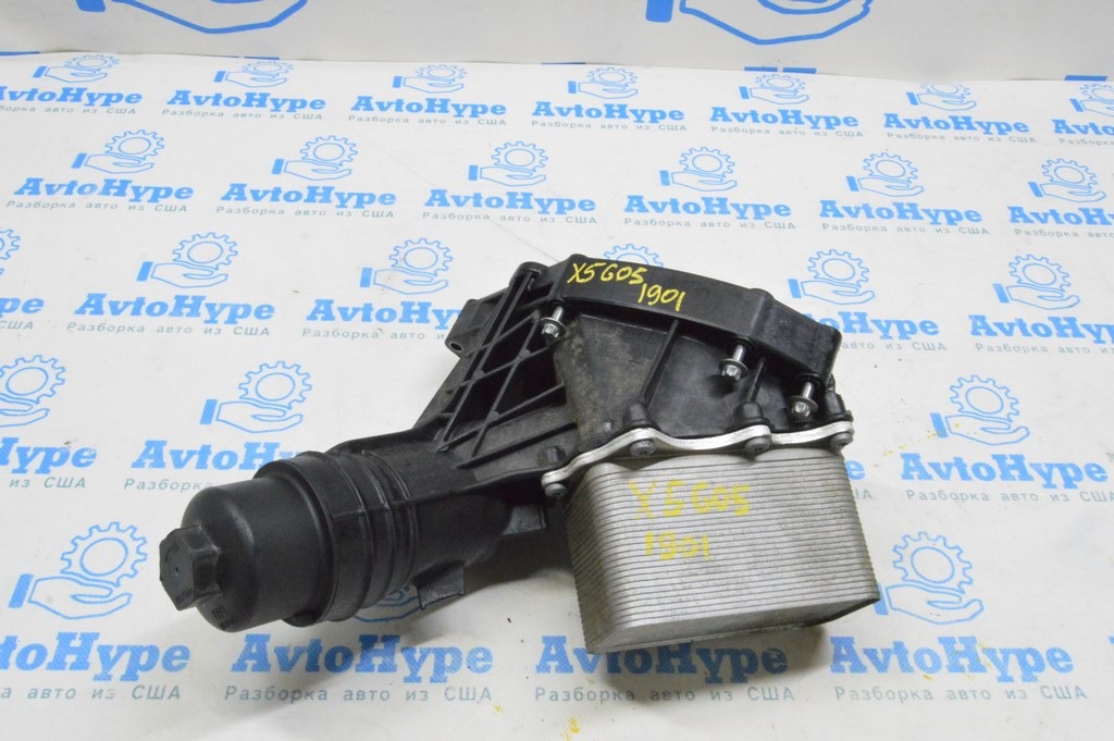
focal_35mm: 33
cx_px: 557
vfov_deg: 39.9
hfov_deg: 57.3
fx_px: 1020
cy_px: 370
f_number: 20
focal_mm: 22
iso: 6400
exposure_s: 1/20
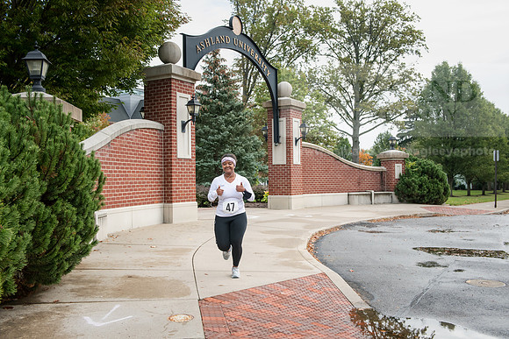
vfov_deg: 36.9
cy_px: 170
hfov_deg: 53.1
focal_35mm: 36
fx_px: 509
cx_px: 254
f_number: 5.6
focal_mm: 36
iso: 500
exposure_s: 1/400
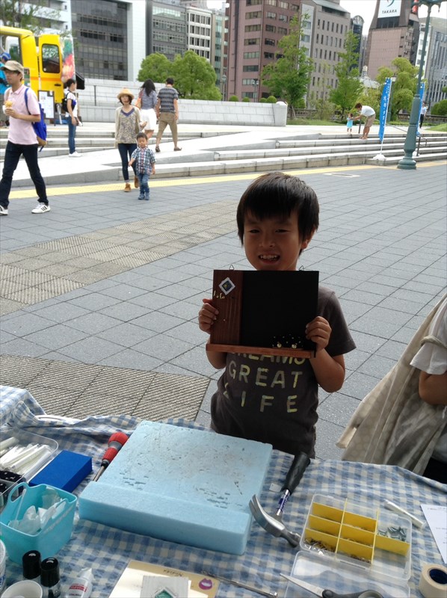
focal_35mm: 33
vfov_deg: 55.4
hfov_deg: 42.9
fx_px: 569
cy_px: 299
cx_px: 224
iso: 32
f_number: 2.4
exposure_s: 1/358
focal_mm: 3.3
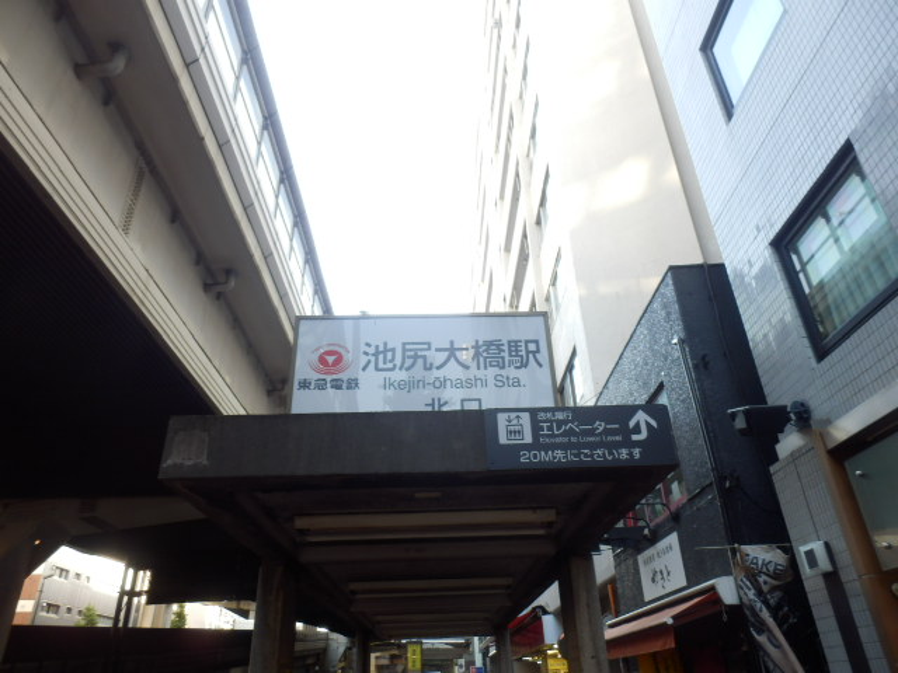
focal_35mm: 24
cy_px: 336
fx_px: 623
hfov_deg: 71.6
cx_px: 449
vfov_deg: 56.8
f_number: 3
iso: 80
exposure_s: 1/50
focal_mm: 4.2
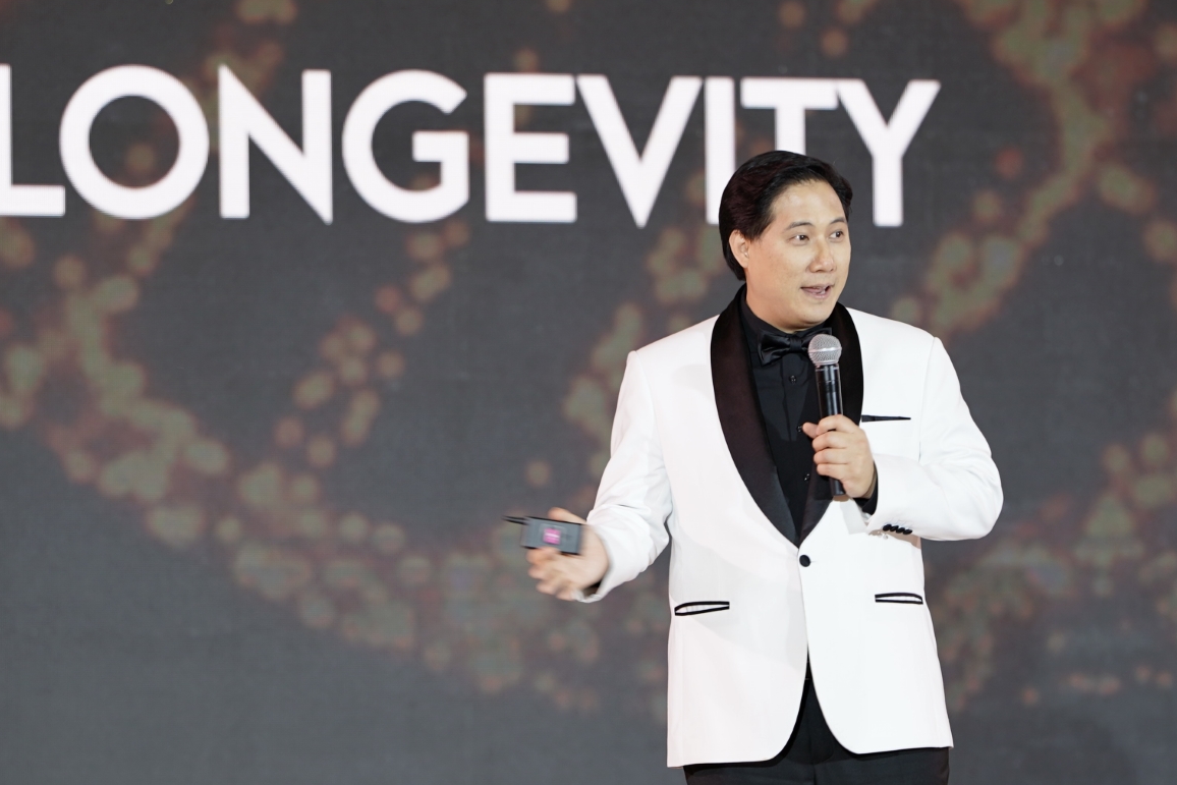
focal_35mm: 262
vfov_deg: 5.2
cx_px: 521
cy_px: 398
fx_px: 8566
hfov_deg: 7.9
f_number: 1.8
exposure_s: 1/60
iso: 160
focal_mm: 135
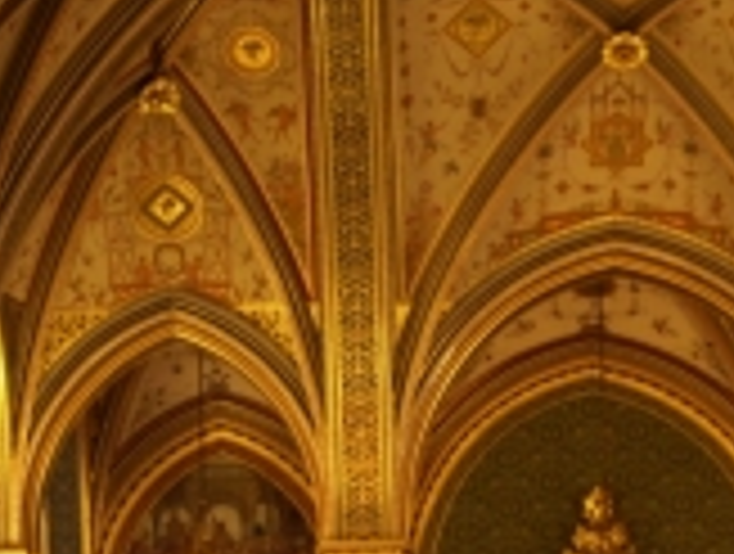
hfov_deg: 14.0
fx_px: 2939
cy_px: 414
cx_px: 720
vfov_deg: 10.7
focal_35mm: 138
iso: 800
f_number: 3.5
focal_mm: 35
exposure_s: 1/15
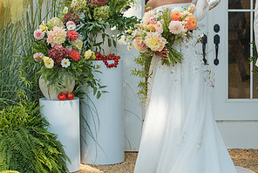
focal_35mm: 116
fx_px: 832
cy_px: 60
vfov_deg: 11.8
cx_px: 258
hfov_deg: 17.2
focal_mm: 50
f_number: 3.2
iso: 100
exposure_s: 1/320
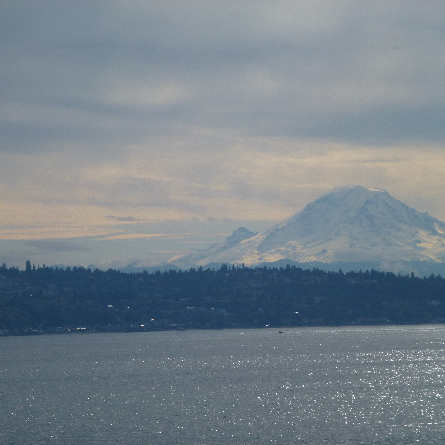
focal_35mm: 233
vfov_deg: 7.5
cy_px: 222
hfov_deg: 7.5
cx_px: 179
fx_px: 3389
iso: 100
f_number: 5.5
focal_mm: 35.2
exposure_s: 1/1300
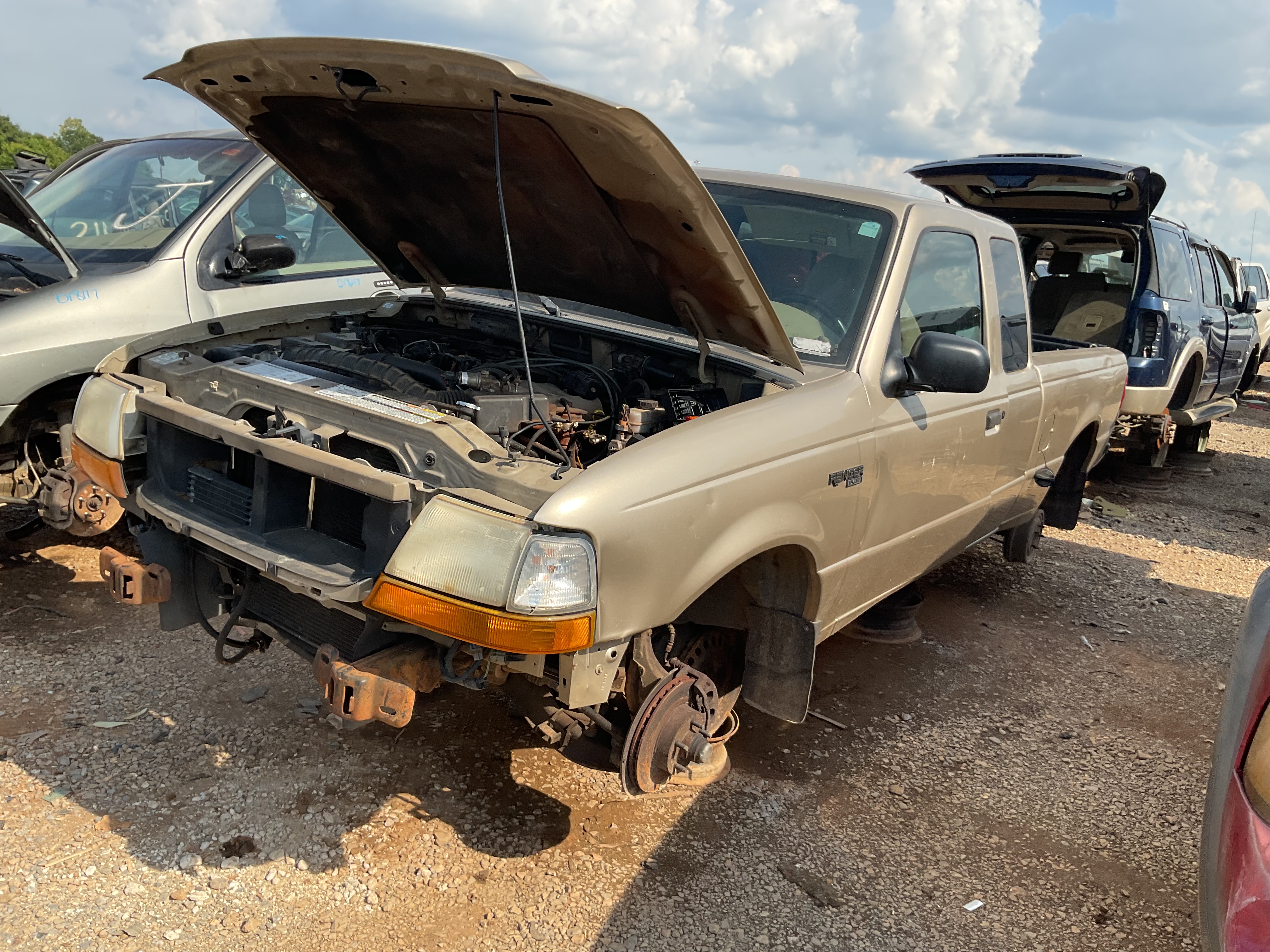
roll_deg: -3.1
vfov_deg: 48.2
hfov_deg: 61.7
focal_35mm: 29
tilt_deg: -9.9
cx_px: 635
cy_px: 476
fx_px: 1064
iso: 16
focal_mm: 3
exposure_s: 1/1195
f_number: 1.8
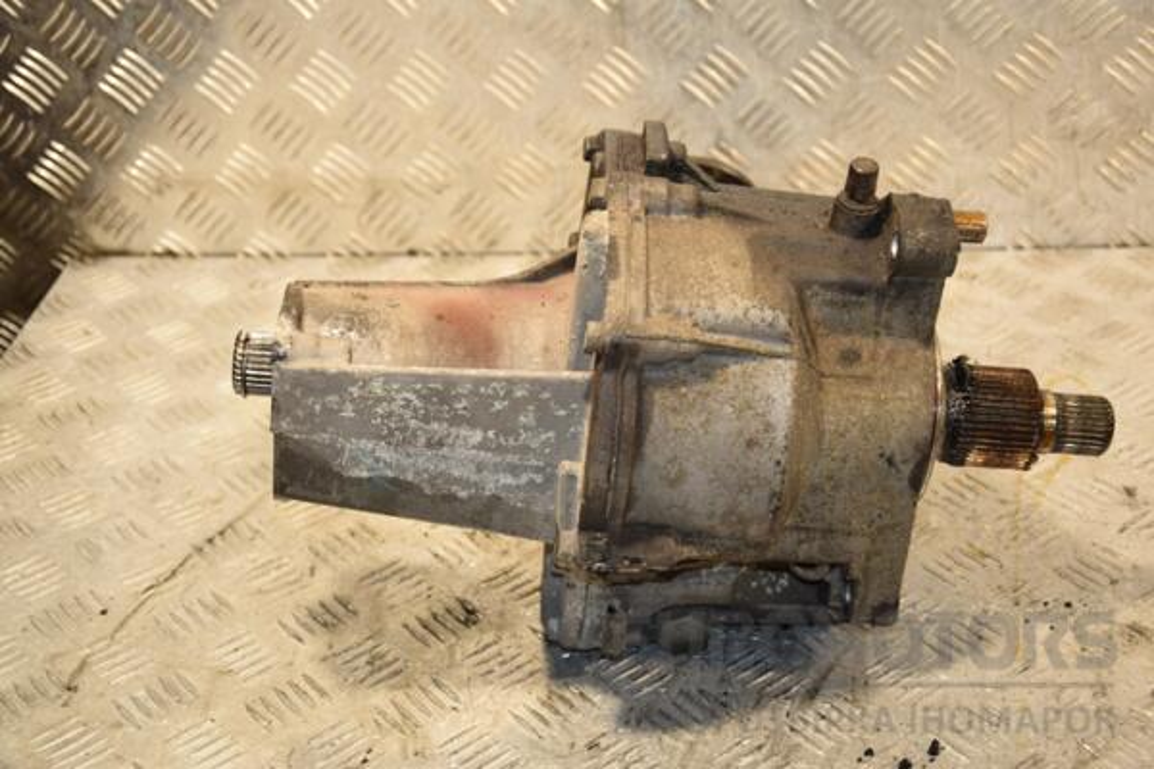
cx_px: 577
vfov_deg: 20.2
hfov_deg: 29.9
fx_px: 2164
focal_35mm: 68
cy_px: 384
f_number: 4.8
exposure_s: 1/125
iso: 800
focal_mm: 45
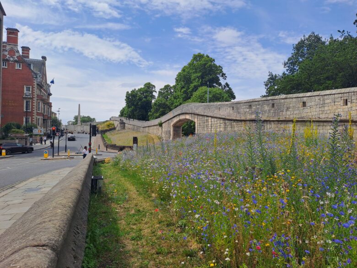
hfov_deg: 69.4
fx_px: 258
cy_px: 134
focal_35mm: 25
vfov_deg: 54.9
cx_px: 178
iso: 32
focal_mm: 4.65
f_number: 1.8
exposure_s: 1/2132
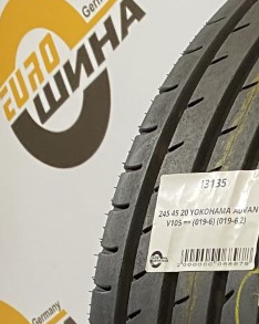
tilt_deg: -19.3
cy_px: 415
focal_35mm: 111
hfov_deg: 12.0
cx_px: 550
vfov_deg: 16.4
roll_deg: +0.8
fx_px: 1065
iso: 200
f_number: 1.8
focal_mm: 4.25
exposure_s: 1/50
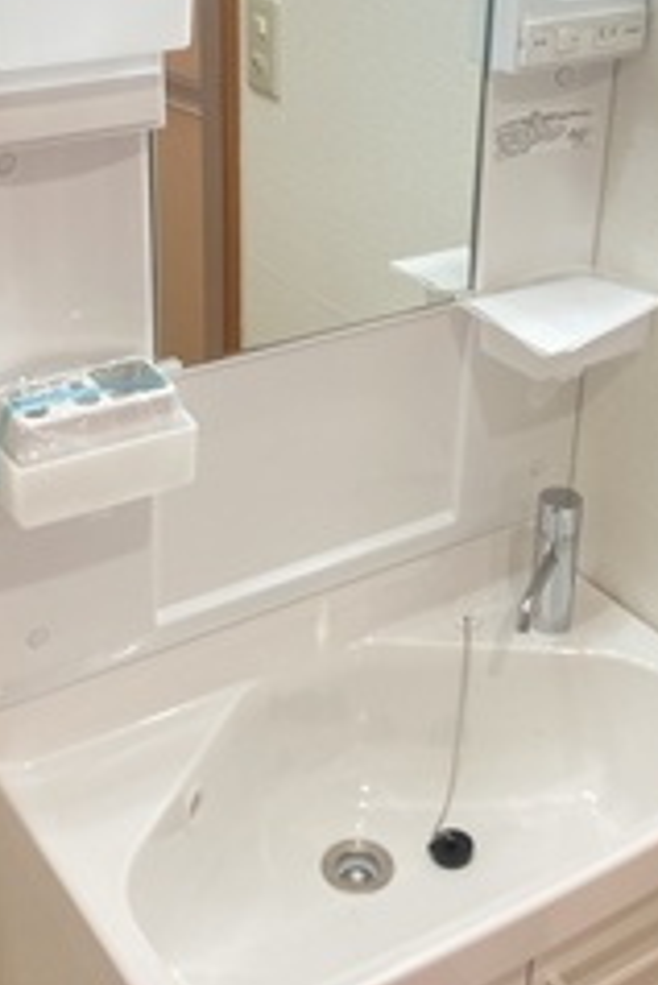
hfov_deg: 24.6
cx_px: 360
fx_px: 1506
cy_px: 294
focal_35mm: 55
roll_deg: -3.2
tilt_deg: -22.8
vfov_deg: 35.7
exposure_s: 1/60
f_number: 1.8
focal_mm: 3.99
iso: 50
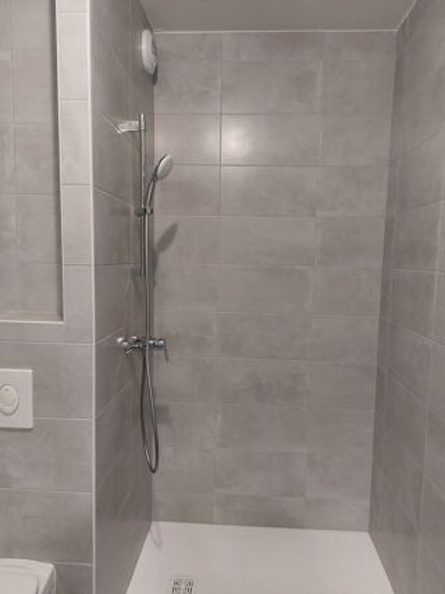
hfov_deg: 54.9
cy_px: 297
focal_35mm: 25
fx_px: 429
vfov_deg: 69.4
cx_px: 222
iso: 400
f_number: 1.8
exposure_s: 1/50
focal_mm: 5.23
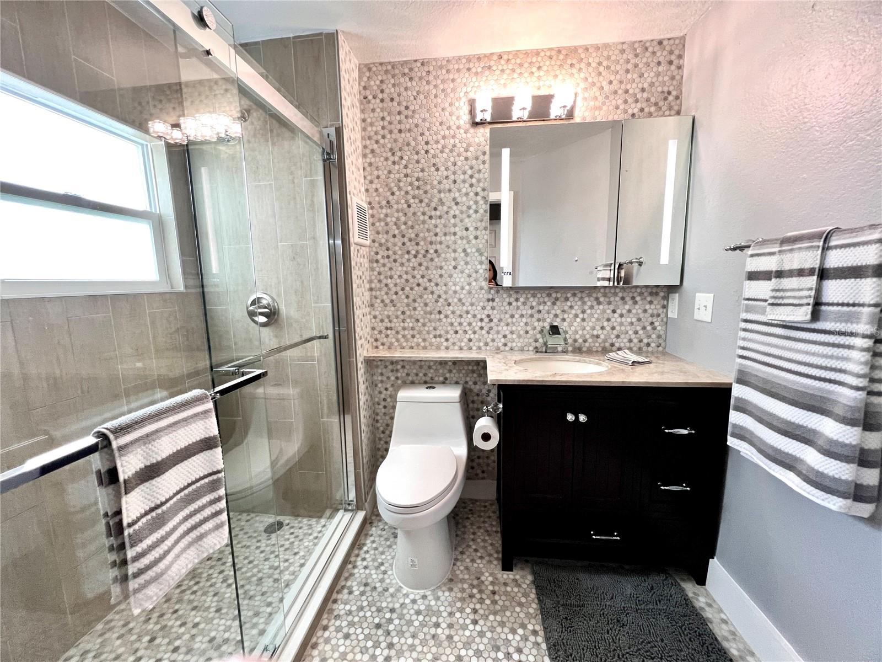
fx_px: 331
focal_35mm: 13
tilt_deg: -8.9
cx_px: 441
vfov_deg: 89.9
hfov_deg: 106.2
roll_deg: +0.8
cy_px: 331
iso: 250
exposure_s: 1/60
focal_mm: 1.57
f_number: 1.8
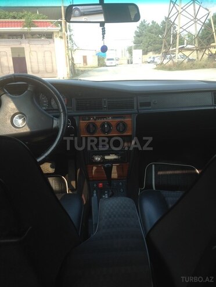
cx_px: 108
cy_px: 144
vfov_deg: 55.4
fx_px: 275
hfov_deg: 42.9
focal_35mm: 33
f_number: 2.4
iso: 50
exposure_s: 1/251
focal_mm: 4.12
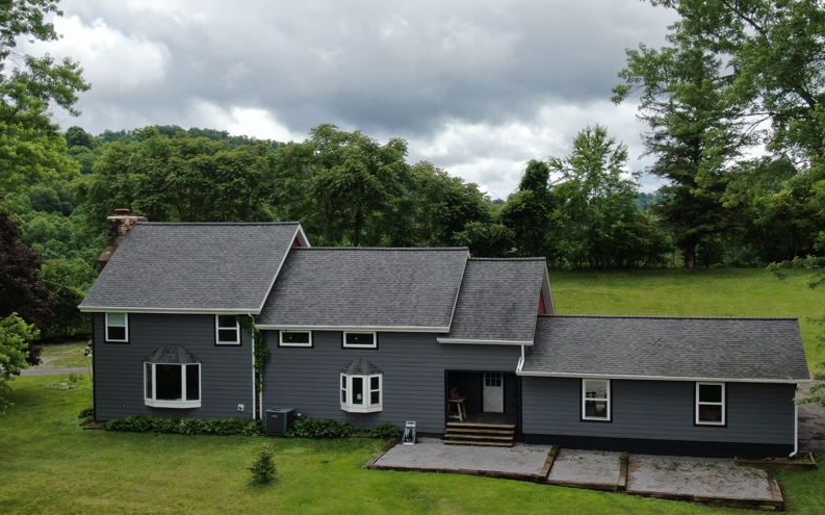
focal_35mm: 46
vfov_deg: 28.0
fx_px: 1034
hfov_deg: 43.5
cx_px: 410
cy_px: 267
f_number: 3.6
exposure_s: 1/500
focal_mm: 7.55
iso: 100
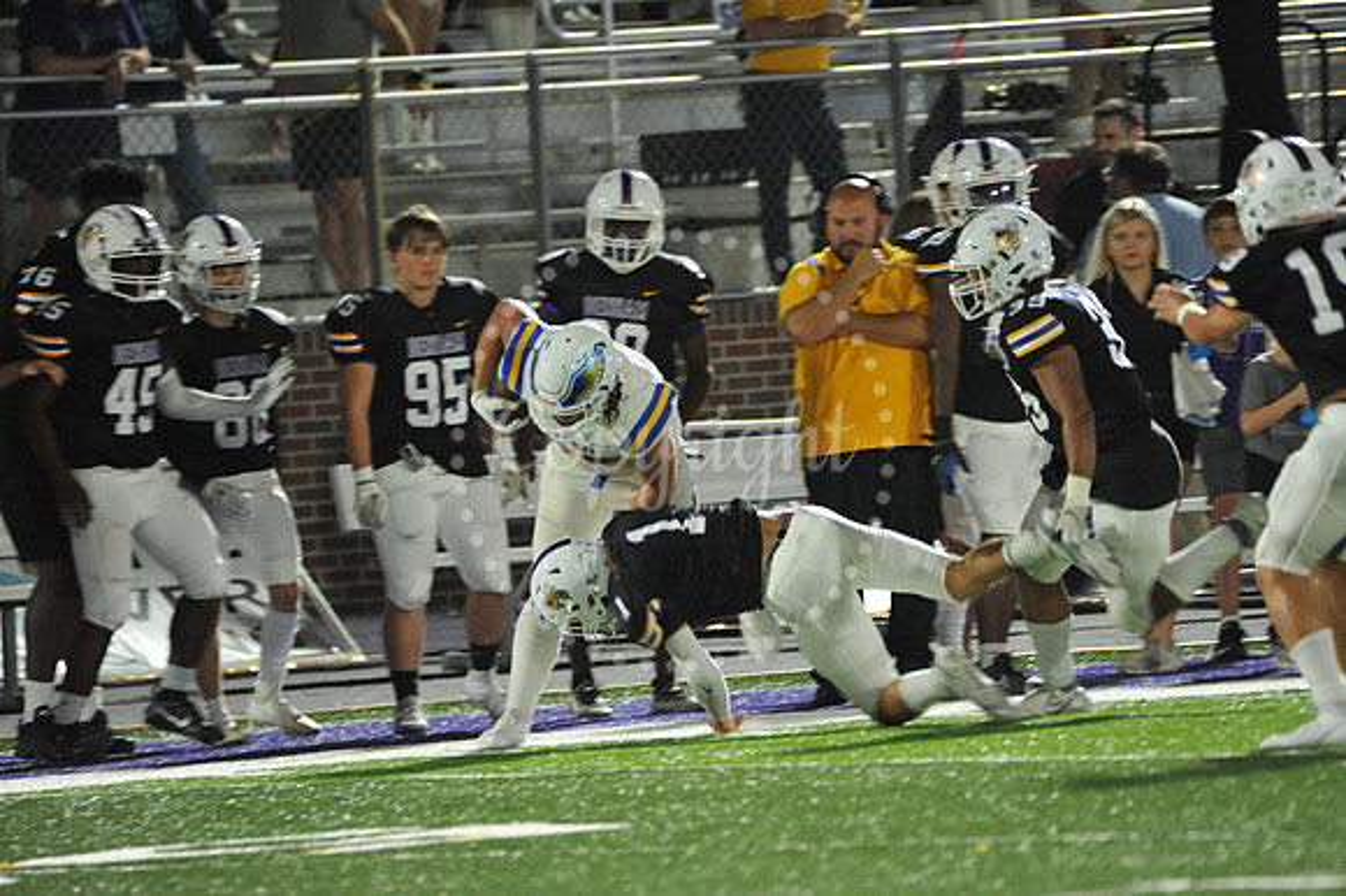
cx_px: 673
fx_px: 22420
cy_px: 448
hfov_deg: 3.4
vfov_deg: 2.3
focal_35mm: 600
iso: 4000
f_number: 6.3
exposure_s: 1/200
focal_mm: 600
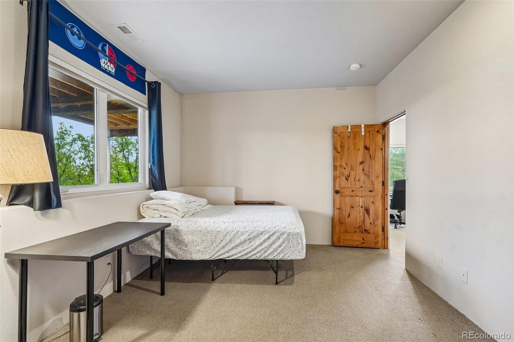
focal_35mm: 15
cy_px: 171
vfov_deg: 77.3
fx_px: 214
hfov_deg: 100.4
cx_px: 257
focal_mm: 10
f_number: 8
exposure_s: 1/4
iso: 800
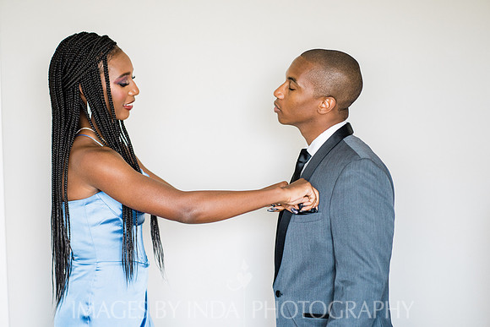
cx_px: 245
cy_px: 164
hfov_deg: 23.9
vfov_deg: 16.1
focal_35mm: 85
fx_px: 1157
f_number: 2.2
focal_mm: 85
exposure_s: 1/160
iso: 800
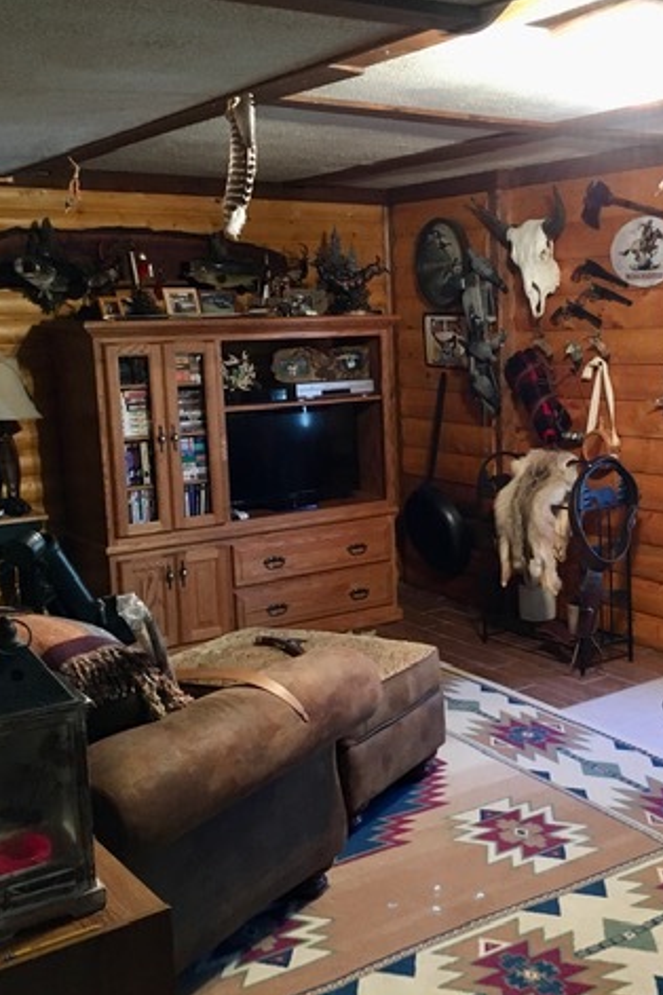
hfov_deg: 31.7
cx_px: 538
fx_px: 1133
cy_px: 494
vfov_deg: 47.4
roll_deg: +1.4
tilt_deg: -9.1
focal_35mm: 41
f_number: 2.2
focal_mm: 4.15
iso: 200
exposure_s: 1/15
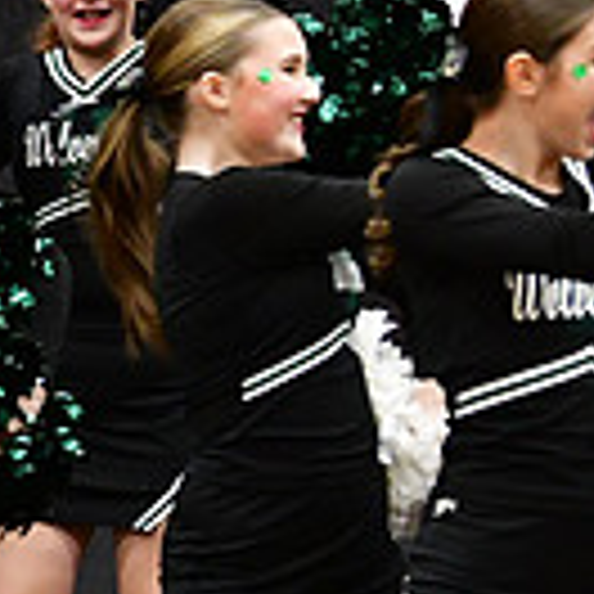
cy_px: 241
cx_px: -706
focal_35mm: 570
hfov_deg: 3.0
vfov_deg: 3.1
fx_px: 11066
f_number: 3.5
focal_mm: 102
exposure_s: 1/500
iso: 5000
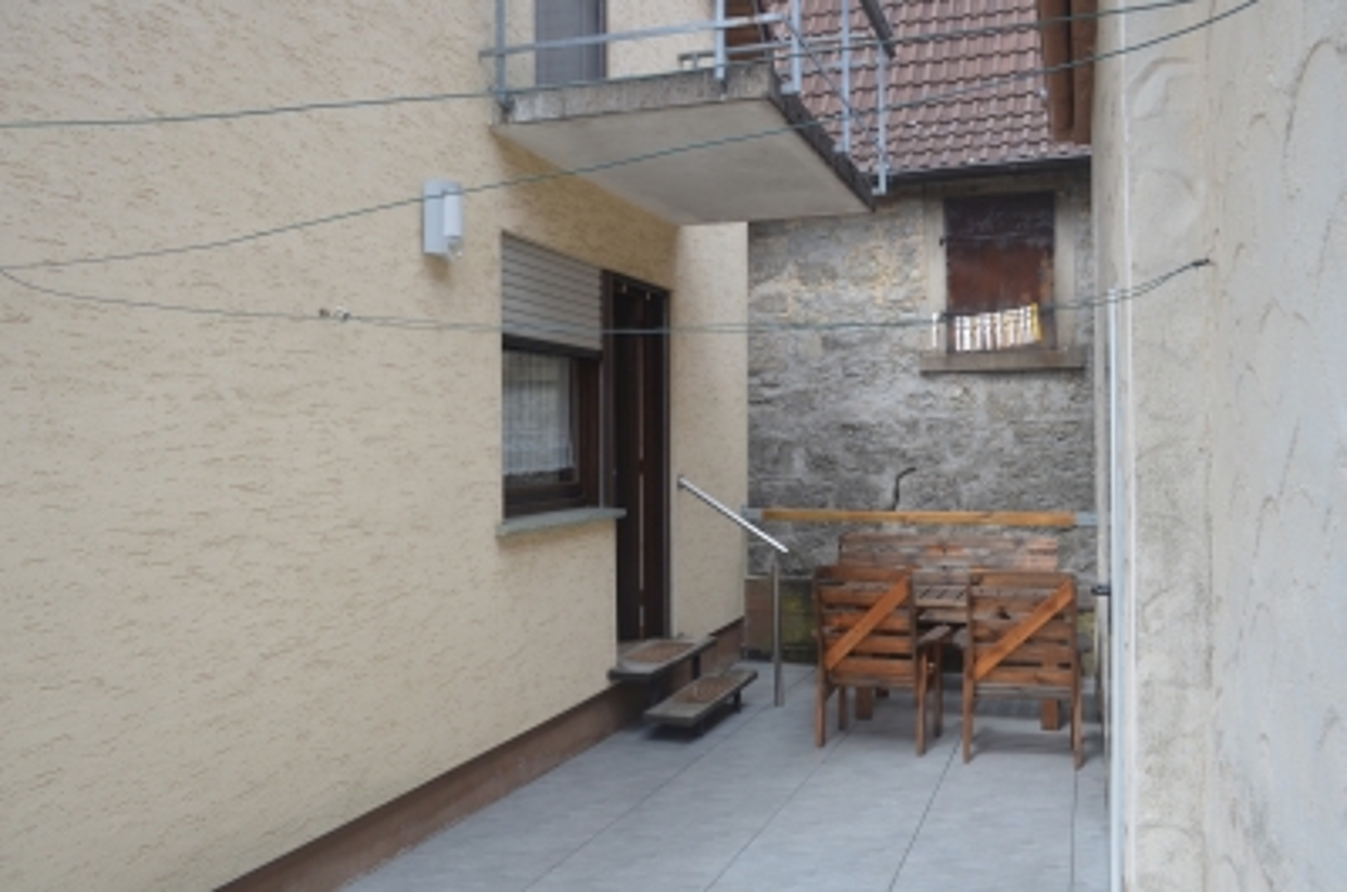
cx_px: 674
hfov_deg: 57.3
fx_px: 1232
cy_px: 446
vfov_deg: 39.8
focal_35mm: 33
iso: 200
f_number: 7.1
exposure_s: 1/200
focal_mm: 22
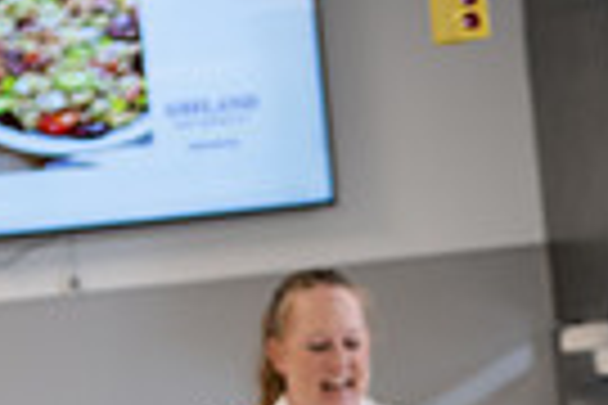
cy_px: 794
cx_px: 522
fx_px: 6147
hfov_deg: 5.7
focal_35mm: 364
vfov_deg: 3.7
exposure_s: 1/200
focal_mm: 85
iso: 640
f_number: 3.2
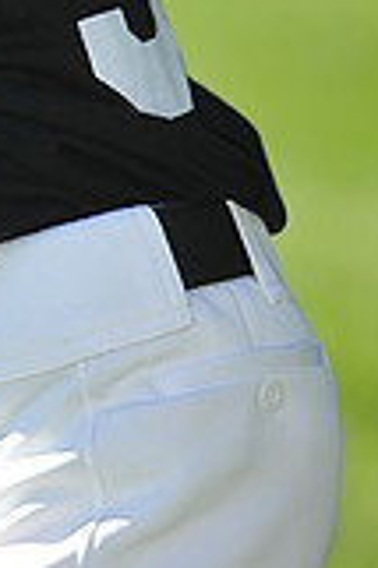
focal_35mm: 720
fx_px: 11364
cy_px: -286
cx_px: -272
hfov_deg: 1.9
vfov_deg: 2.9
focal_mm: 200
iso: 200
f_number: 4.5
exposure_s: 1/800
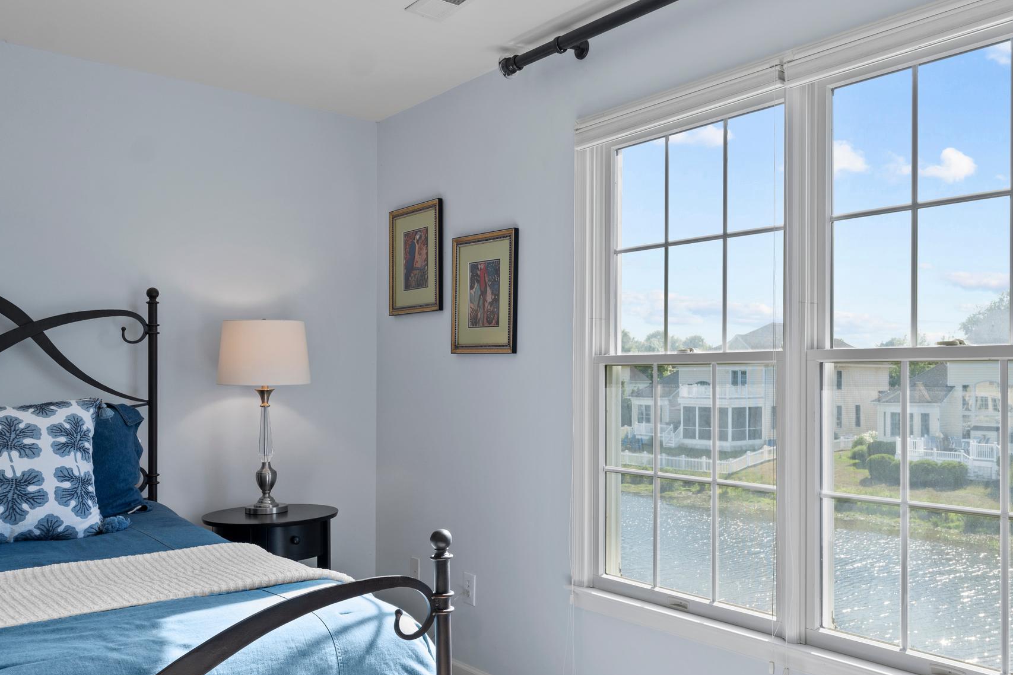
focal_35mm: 30
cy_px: 367
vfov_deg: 43.5
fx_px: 846
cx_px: 593
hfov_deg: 61.4
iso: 200
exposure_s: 1/20
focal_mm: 16.7
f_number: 7.1
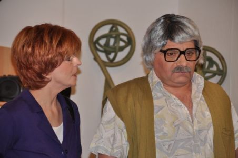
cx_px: 119
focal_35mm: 180
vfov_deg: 7.6
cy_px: 79
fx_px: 1188
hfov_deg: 11.4
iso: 200
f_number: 5.3
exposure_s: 1/60
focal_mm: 120
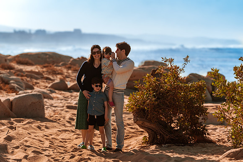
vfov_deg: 10.2
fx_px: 911
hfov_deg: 15.2
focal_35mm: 135
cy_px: 81
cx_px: 122
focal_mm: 135
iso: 50
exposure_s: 1/2000
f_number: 3.2
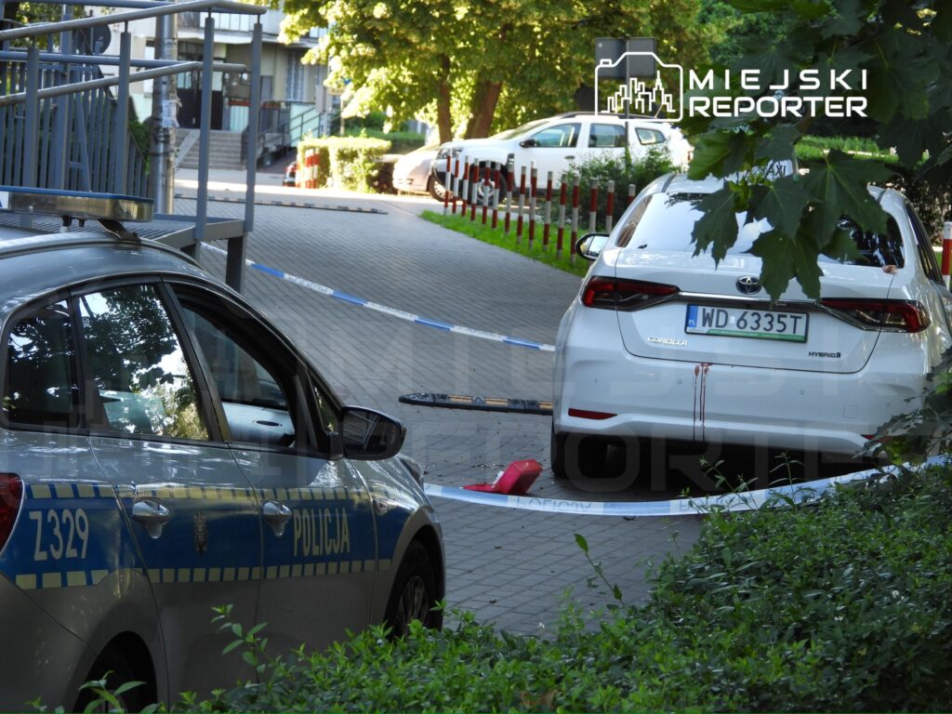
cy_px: 357
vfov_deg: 8.7
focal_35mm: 170
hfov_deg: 11.6
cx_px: 476
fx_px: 4675
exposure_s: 1/60
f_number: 4
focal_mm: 30.5
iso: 140
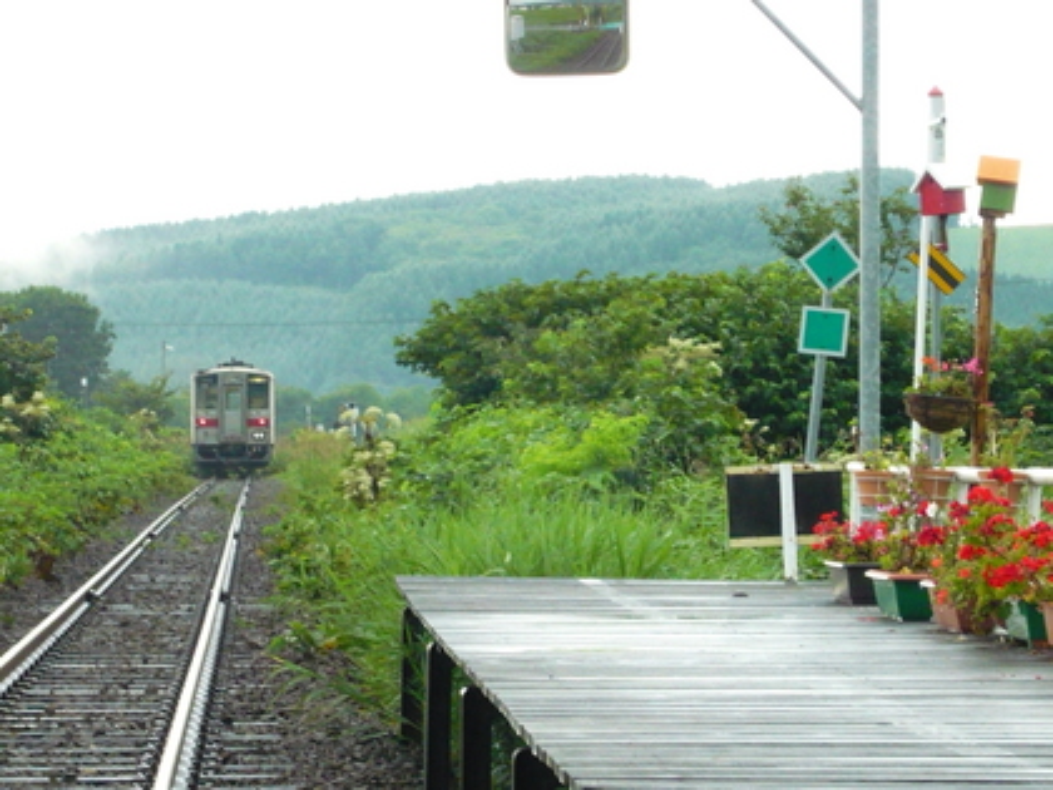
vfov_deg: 9.3
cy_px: 395
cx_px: 526
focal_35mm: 160
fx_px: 4867
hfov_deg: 12.3
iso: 400
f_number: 5.1
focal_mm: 16.5
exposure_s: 1/40
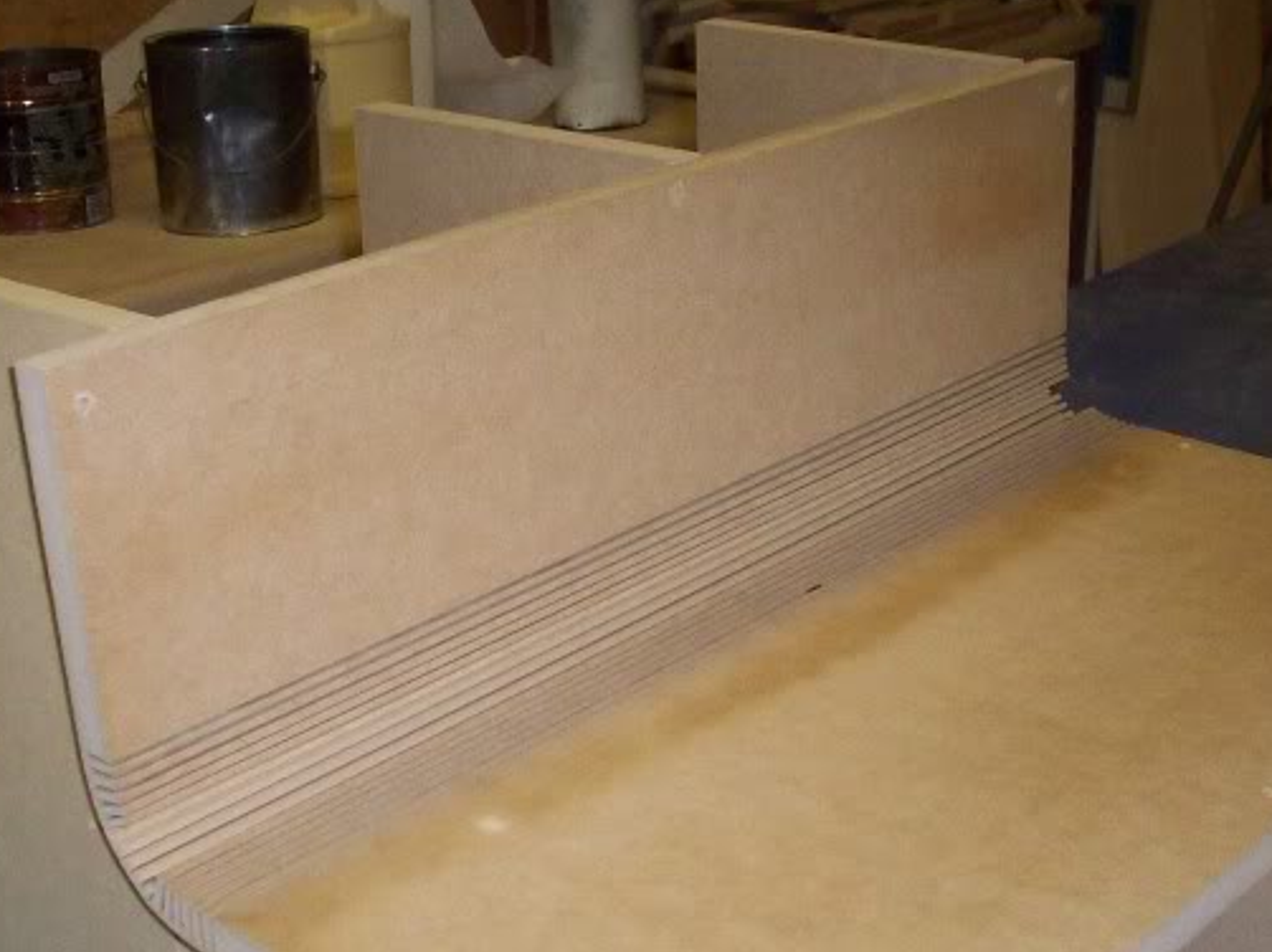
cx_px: 694
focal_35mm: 59
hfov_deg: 32.7
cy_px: 623
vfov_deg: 24.7
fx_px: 2167
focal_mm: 6.2
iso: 200
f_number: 2.8
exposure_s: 1/64
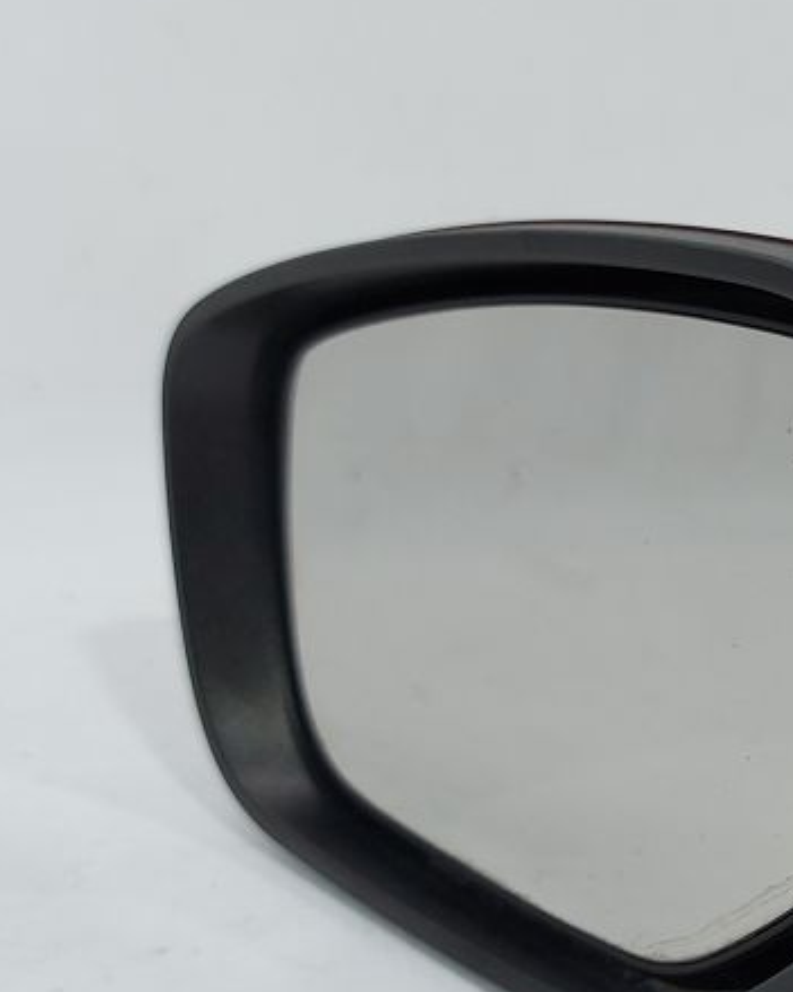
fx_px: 2172
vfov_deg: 25.7
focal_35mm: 74
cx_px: 1016
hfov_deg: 19.2
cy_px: 599
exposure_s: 1/50
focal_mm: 5.23
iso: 40
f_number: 1.8
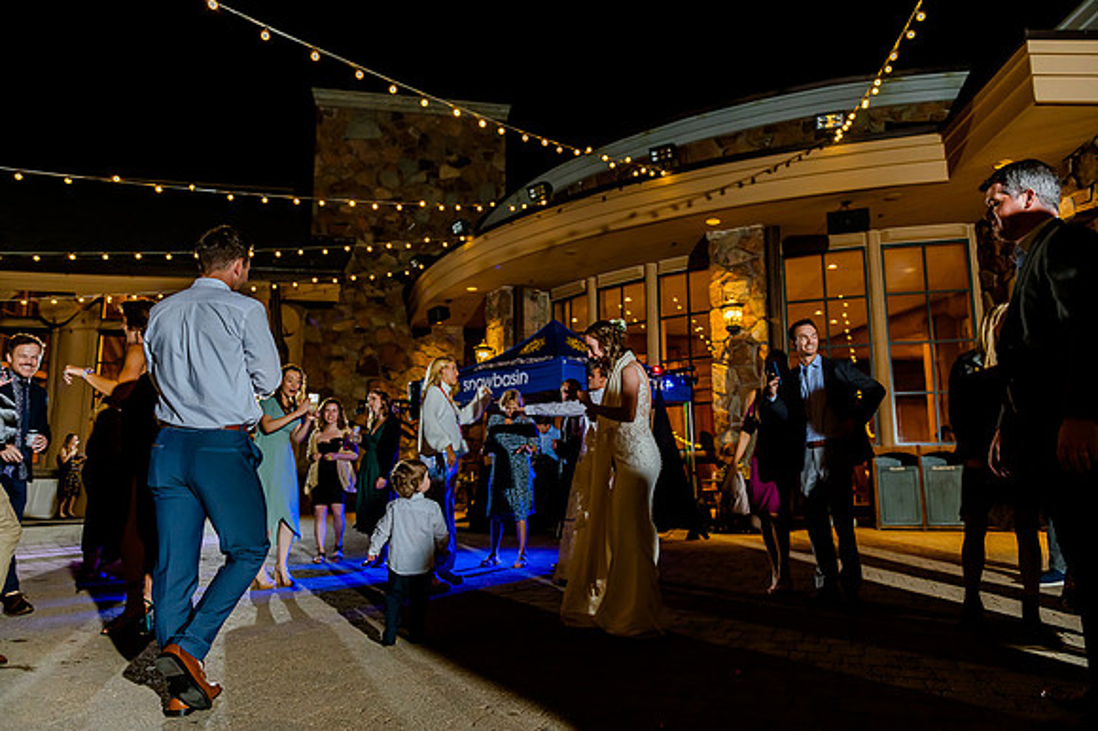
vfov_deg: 52.9
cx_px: 549
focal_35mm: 24
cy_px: 366
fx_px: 734
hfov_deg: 73.6
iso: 2500
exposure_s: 1/160
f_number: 2.8
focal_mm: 24
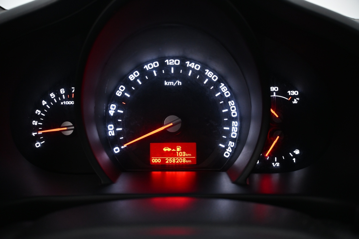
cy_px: 120
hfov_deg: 43.0
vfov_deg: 29.4
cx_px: 180
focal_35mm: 46
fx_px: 456
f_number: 4.8
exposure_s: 1/30
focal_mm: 30.5
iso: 1100
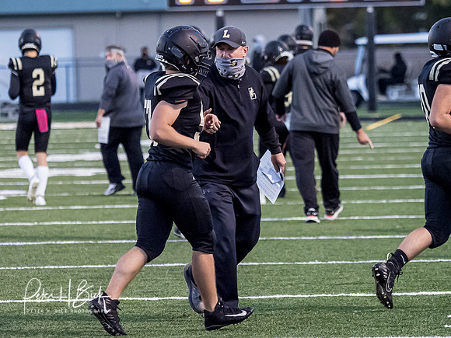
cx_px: 233
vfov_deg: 4.0
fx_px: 4799
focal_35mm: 368
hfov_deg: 5.4
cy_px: 112
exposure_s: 1/1000
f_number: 2.8
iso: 5000
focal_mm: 115
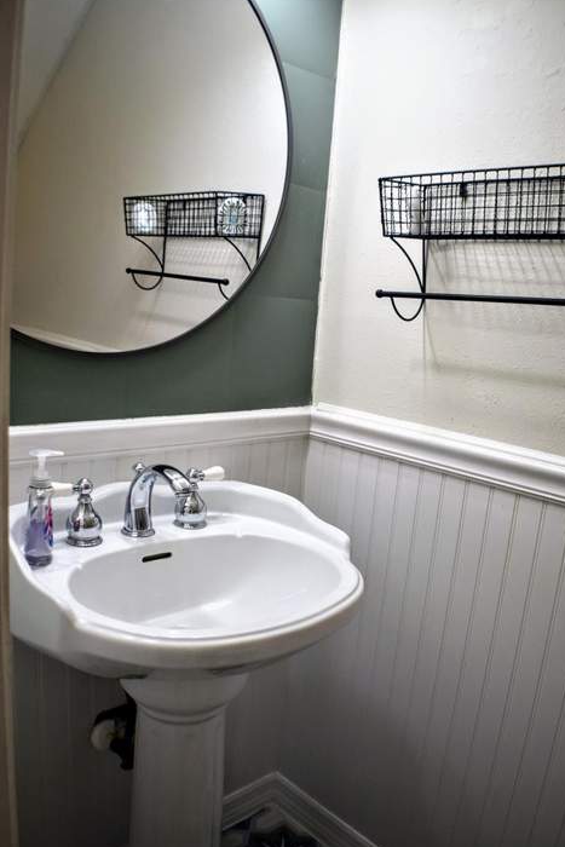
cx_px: 281
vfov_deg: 50.1
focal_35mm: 39
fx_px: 906
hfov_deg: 34.6
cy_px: 427
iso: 400
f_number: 4.5
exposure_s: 1/80
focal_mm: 25
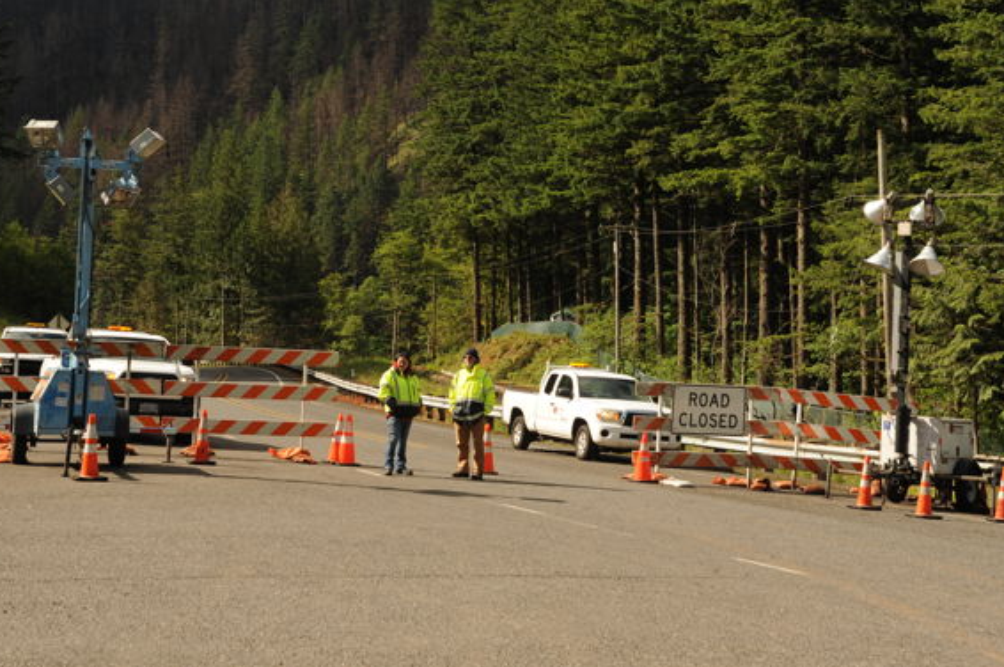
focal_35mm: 65
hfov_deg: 31.0
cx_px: 456
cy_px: 200
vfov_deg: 20.8
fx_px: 1811
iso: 200
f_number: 8
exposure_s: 1/500
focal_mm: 46
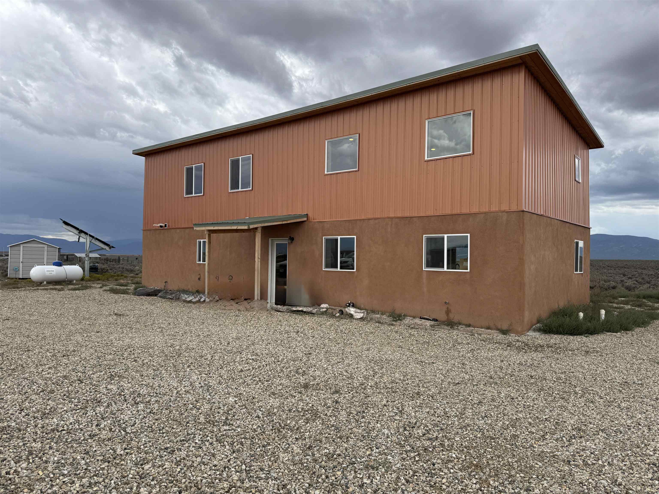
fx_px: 457
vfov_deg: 56.8
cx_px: 330
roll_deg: -1.6
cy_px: 247
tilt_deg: +0.5
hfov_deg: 71.6
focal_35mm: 24
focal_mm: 6.76
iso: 80
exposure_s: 1/1721
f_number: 1.78
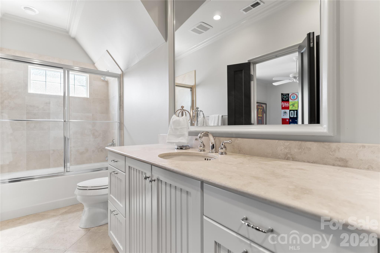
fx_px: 187
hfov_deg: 91.0
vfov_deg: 68.3
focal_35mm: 18
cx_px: 190
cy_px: 126
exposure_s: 1/3
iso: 100
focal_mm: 11.8
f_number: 2.8
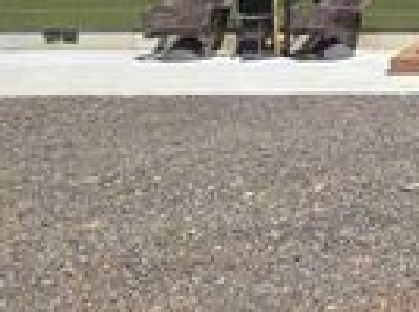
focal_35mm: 49
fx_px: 592
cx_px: 658
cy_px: -46
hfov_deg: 26.0
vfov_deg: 26.7
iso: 50
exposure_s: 1/1461
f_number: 2.2
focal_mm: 2.2
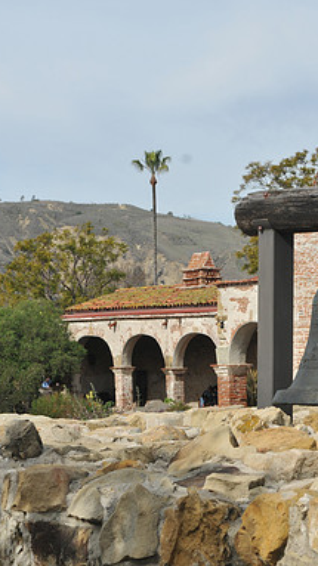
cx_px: 348
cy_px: 283
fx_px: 1964
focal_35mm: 131
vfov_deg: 16.4
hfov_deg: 9.2
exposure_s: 1/400
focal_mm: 55
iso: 200
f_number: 10
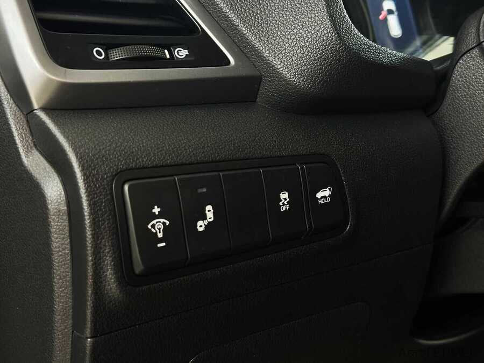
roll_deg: +0.8
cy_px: 182
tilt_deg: -13.7
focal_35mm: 48
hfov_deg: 39.7
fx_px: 671
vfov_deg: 30.3
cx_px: 242
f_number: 1.78
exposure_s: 1/33
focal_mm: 6.86
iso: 500
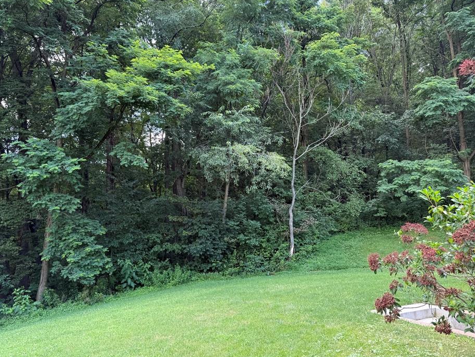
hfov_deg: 65.3
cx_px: 225
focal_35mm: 27
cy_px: 171
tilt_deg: +7.9
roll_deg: +2.1
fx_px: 371
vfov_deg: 51.4
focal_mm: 6.76
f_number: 1.78
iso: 80
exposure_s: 1/177
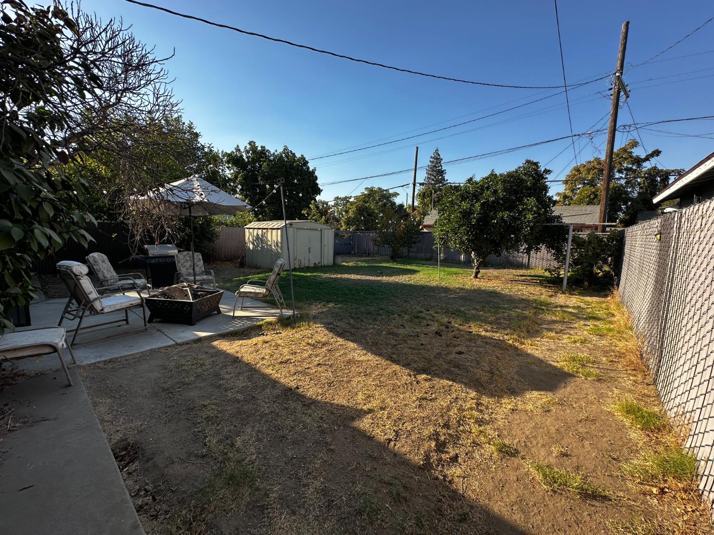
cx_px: 357
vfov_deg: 85.7
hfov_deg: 102.1
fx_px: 289
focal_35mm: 14
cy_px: 268
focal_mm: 2.22
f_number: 2.2
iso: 40
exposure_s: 1/651
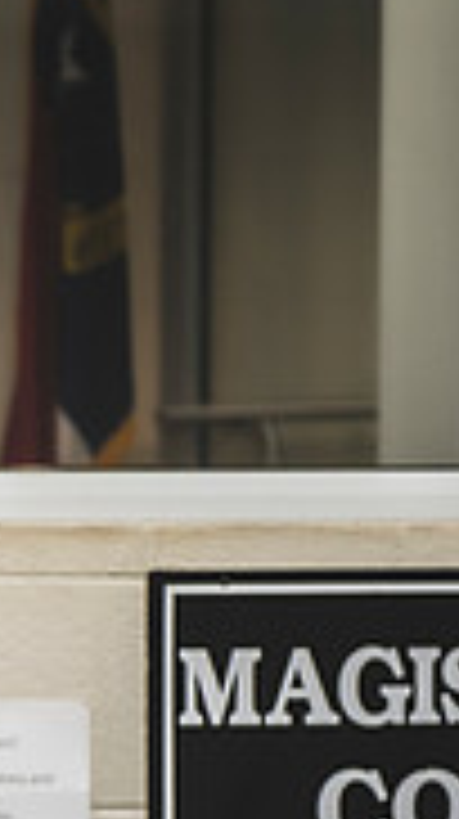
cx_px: -783
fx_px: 5099
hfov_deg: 5.0
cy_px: 700
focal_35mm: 235
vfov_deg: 9.2
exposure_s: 1/160
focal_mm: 70
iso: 500
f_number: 2.8
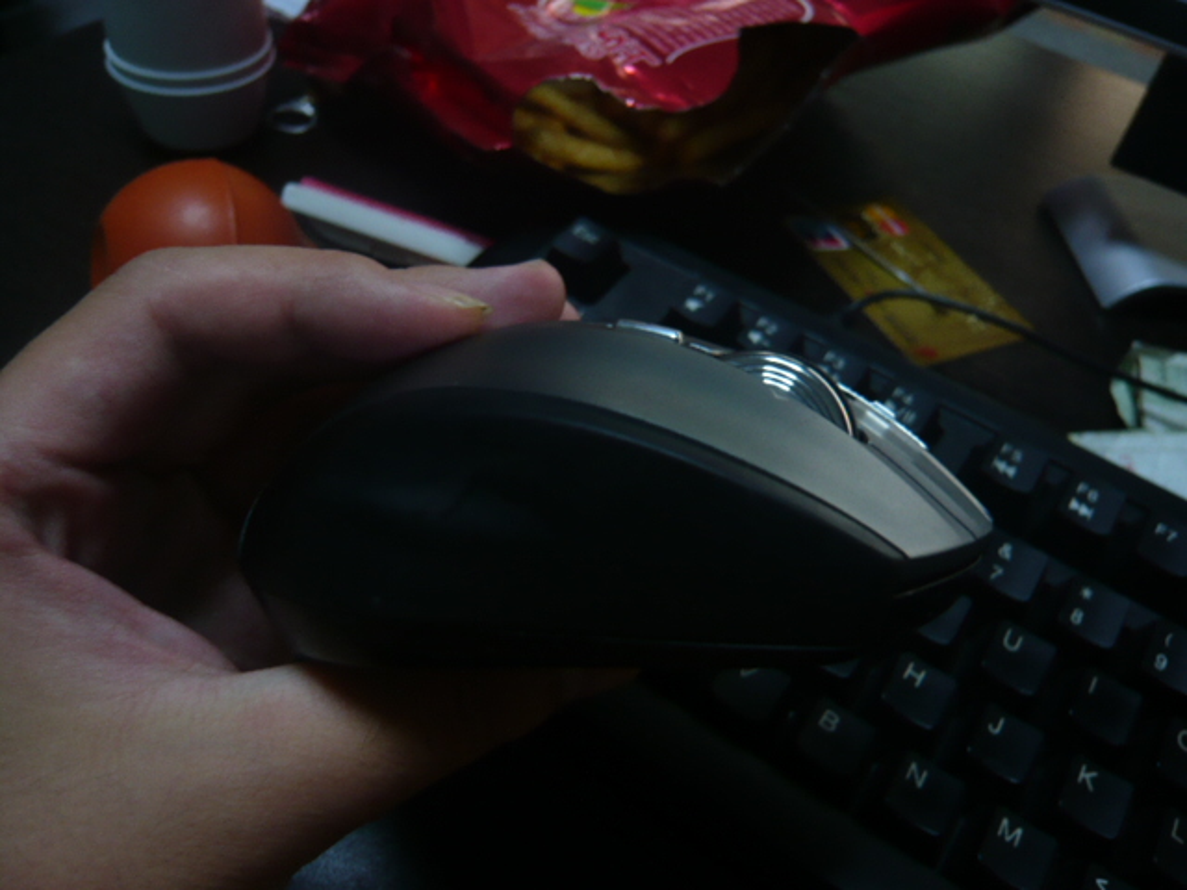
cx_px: 594
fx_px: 960
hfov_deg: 63.4
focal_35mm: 28
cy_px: 445
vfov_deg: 49.7
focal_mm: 4.6
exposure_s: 1/8
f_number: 2.8
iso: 100
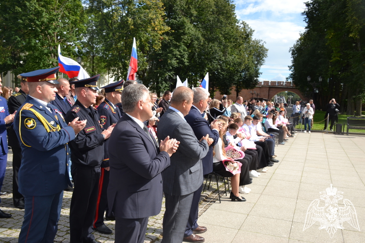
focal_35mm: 33
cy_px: 122
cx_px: 182
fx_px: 335
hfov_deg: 57.2
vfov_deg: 40.0
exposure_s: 1/200
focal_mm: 22
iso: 100
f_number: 7.1
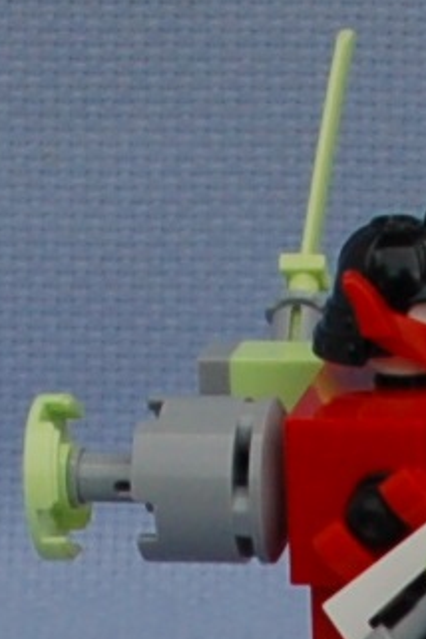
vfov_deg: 33.0
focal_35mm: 59
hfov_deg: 22.7
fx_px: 1047
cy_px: 510
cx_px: 345
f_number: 3.8
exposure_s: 1/500
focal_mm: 20
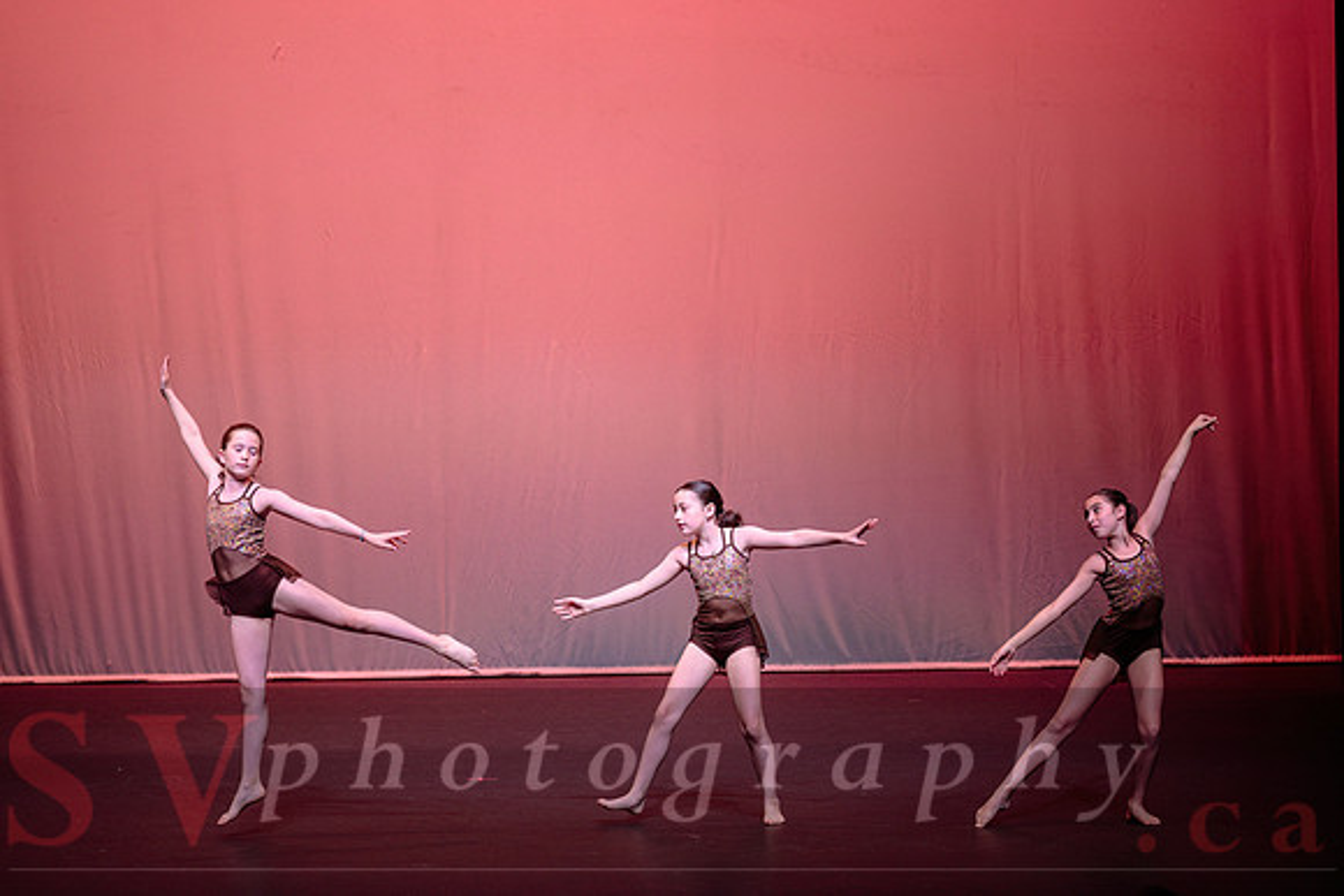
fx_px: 4182
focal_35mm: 112
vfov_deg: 12.2
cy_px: 448
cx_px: 672
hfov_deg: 18.3
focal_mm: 112
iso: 1250
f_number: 2.8
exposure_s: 1/500
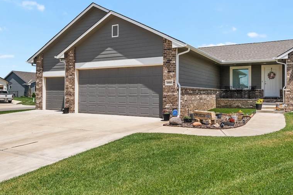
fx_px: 220
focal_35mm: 27
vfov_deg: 47.5
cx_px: 179
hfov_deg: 66.6
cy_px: 75
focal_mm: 16
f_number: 7.1
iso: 400
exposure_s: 1/1250
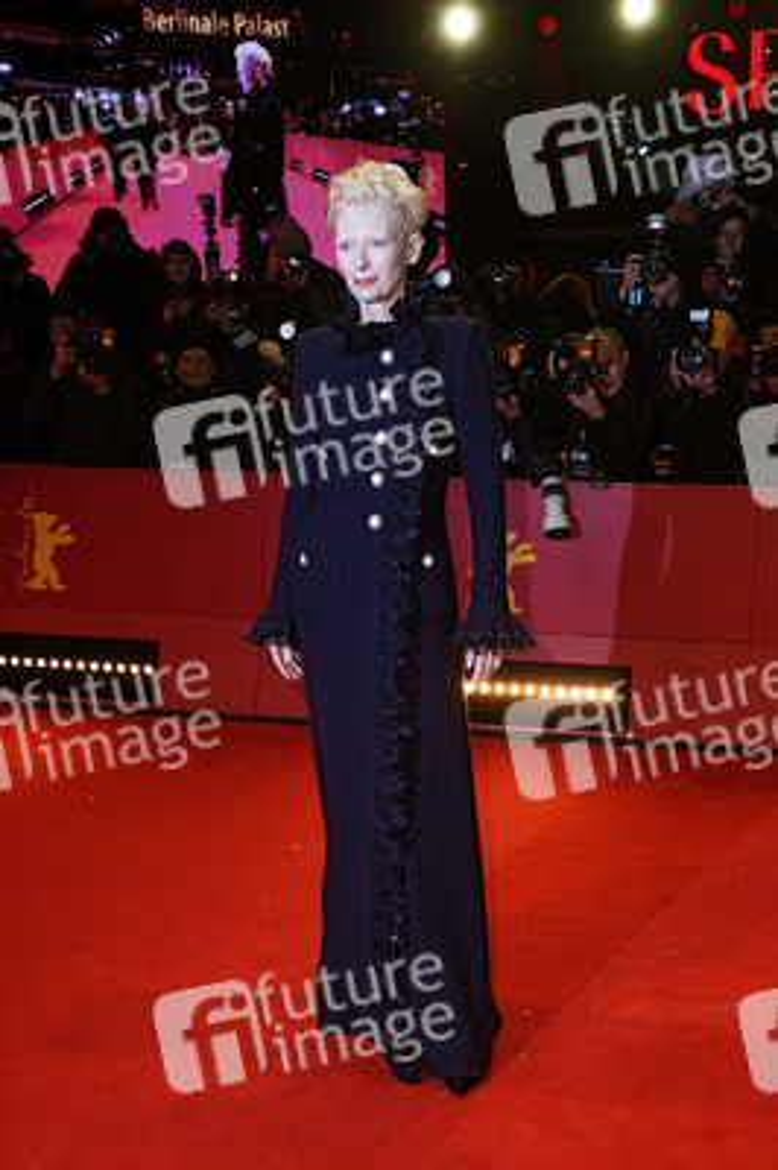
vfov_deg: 57.3
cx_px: 389
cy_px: 585
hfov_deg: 39.9
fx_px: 1072
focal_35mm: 33
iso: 640
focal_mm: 33
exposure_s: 1/160
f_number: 5.6
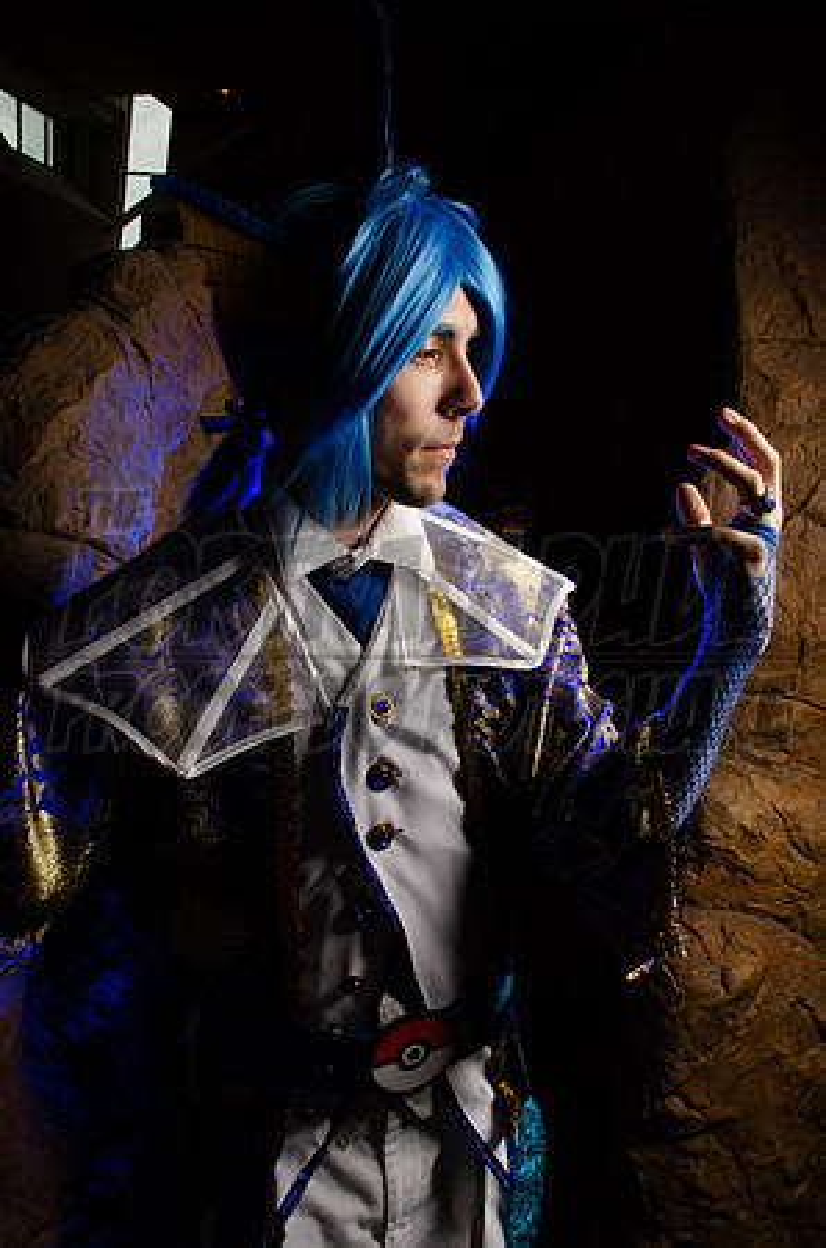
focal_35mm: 27
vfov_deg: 67.5
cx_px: 413
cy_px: 624
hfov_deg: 47.7
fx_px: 933
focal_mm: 18
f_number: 22
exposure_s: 1/60
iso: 200
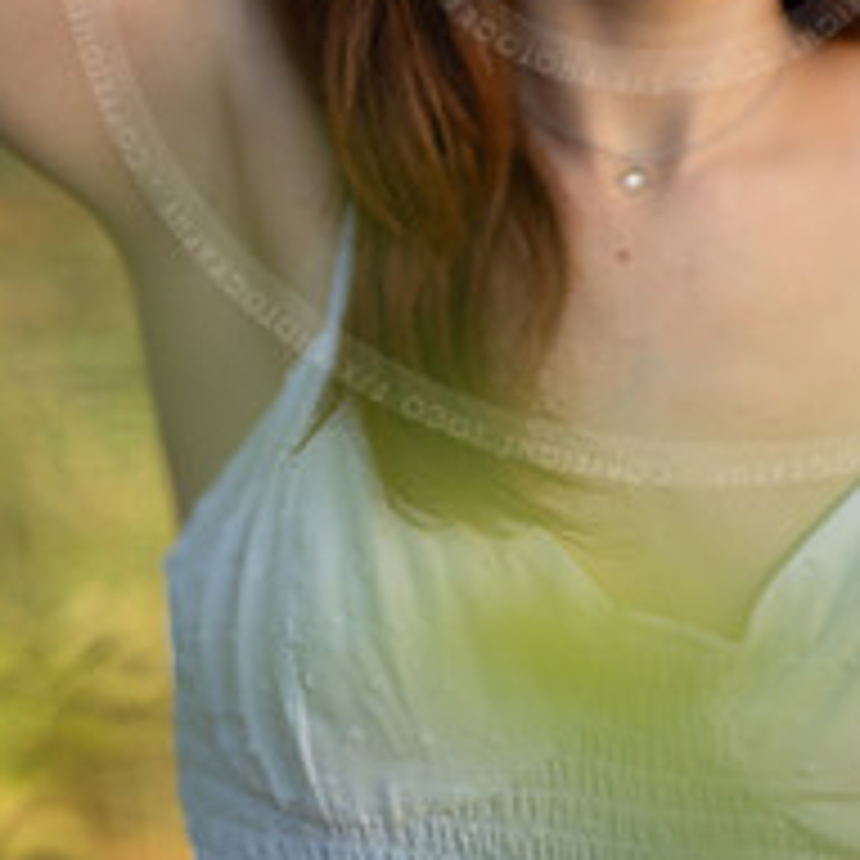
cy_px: -99
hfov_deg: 10.3
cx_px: 662
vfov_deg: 10.2
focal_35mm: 170
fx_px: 4778
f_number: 1.2
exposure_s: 1/320
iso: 160
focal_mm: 85
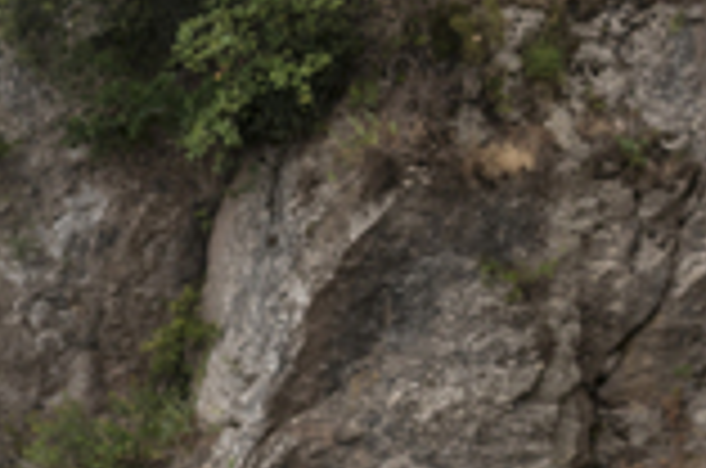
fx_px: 4952
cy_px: 1413
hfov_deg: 8.1
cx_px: -189
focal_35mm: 253
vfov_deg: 5.1
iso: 100
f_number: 6.3
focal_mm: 33
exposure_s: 1/30
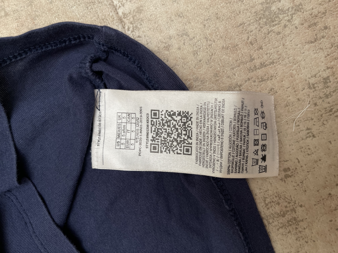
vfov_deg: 54.9
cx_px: 169
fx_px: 244
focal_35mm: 25
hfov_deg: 69.4
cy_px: 126
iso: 125
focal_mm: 5.1
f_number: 1.6
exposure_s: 1/109
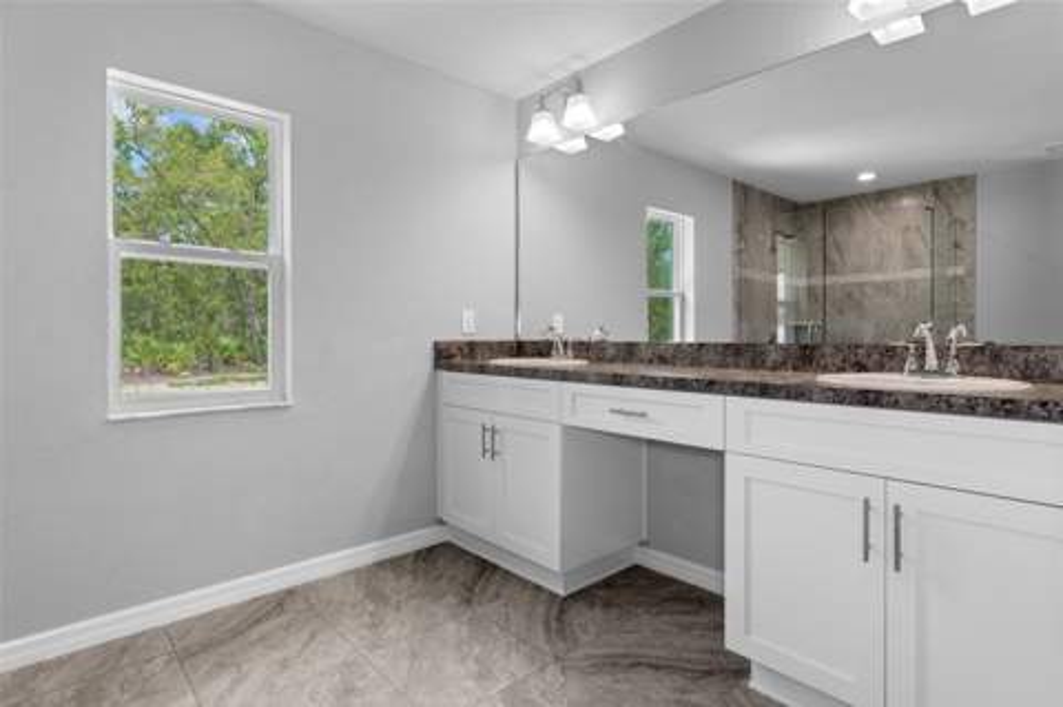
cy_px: 354
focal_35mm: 18
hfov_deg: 90.1
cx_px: 532
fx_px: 531
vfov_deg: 67.3
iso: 320
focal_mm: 12
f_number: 8
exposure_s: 1/2.5
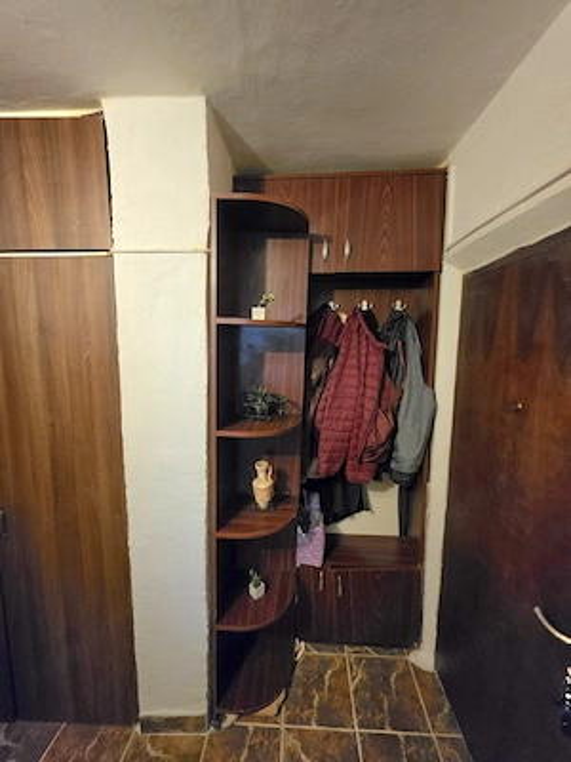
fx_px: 286
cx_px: 286
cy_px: 381
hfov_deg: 89.9
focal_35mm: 13
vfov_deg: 106.2
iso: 1000
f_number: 1.9
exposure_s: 1/33.4
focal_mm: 2.2
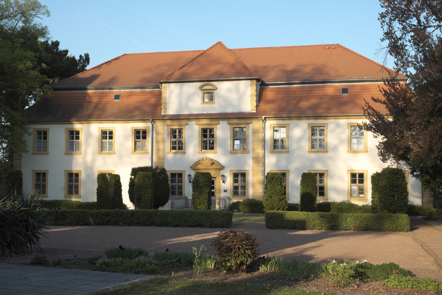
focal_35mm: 49
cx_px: 221
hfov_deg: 40.3
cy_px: 148
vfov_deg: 27.5
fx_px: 602
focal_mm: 32.9
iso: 200
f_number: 13
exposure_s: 1/100
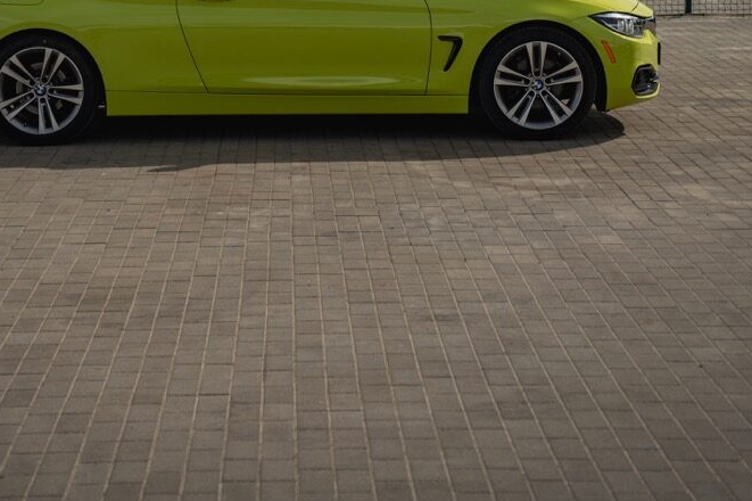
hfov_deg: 21.9
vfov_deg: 14.5
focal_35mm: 93
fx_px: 1942
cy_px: 20
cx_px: 275
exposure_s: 1/1600
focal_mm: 48
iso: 100
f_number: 3.2
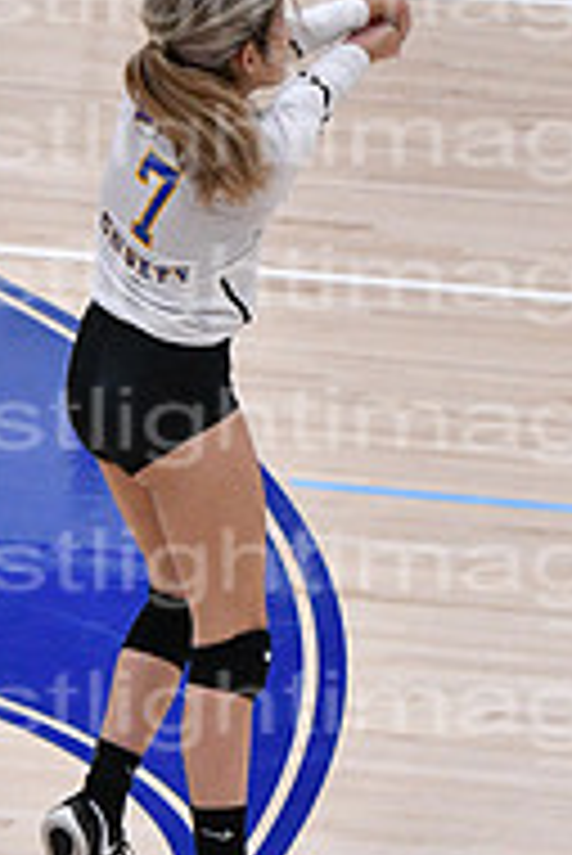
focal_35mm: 481
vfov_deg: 4.3
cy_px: 216
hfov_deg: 2.9
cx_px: 268
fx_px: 11431
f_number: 3.2
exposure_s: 1/1250
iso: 6400
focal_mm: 105
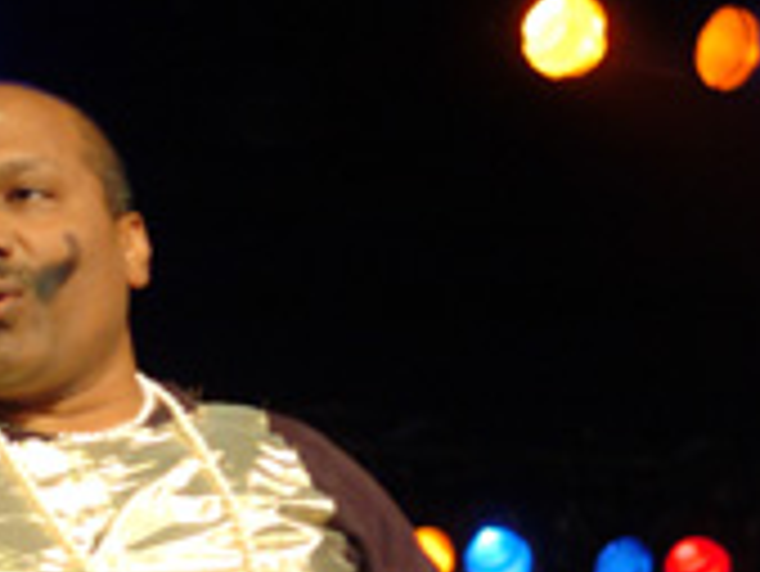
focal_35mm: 225
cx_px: -427
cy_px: 637
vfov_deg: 6.6
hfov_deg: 8.6
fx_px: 4943
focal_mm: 44
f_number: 2.8
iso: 400
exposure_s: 1/100
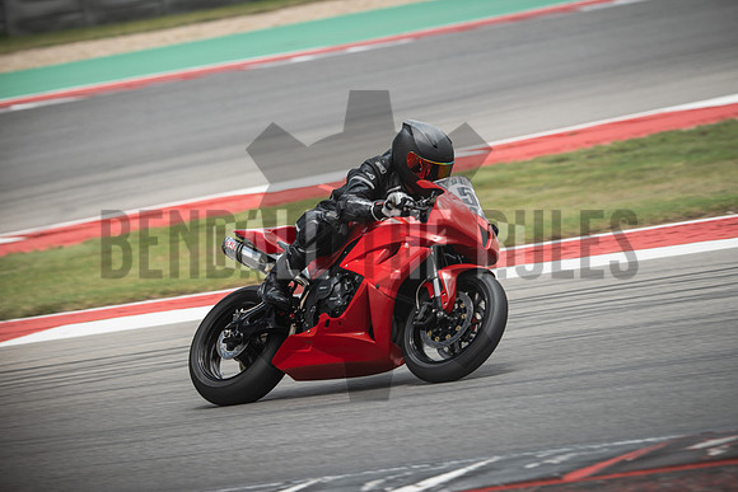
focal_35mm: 300
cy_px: 246
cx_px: 369
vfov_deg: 4.6
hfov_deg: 6.9
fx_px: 6151
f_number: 4
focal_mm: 200
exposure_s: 1/400
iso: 125
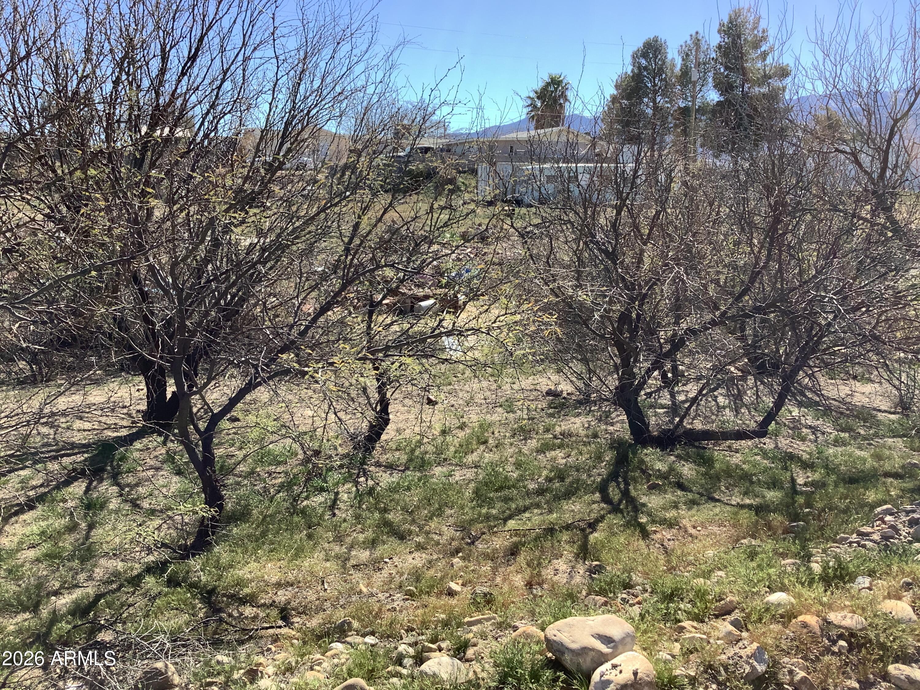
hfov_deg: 58.4
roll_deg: -0.1
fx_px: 824
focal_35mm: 31
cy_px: 345
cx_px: 460
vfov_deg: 45.4
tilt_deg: -10.8
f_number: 2.4
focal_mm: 3.3
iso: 25
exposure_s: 1/769
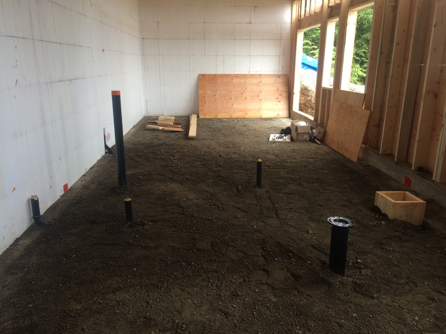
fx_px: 374
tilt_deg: -15.9
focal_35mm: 29
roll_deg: +0.0
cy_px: 167
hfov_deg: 61.7
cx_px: 223
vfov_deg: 48.2
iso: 40
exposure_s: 1/60
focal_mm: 4.15
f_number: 2.2
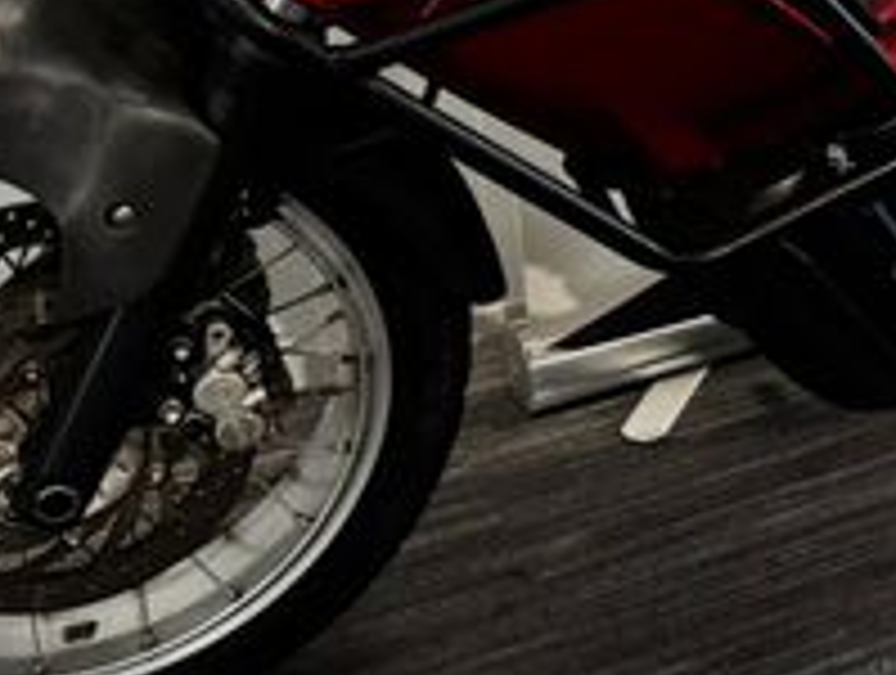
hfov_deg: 24.4
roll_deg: +0.1
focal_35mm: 77
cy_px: -108
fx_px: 1997
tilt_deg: -19.2
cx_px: 837
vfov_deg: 18.3
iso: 400
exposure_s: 1/50
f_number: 1.78
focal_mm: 6.76
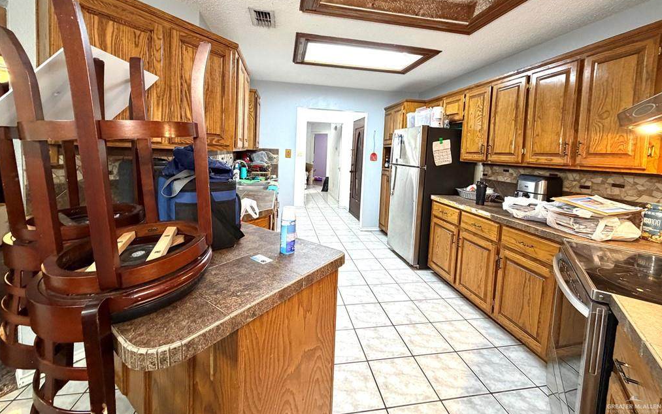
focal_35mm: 15
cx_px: 332
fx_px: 271
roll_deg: -2.2
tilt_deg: -4.3
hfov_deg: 101.5
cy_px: 169
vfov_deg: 74.1
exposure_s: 1/60
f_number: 2.2
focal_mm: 2.22
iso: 320
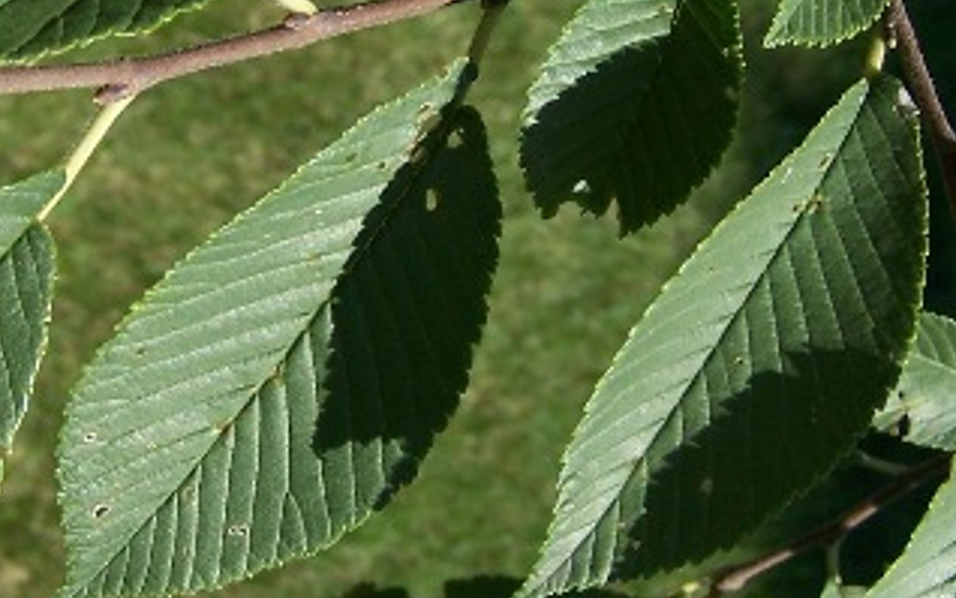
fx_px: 2476
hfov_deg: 21.8
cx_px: 376
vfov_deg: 13.7
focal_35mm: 95
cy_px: 176
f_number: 2.8
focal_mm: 6.3
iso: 80
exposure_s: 1/1000
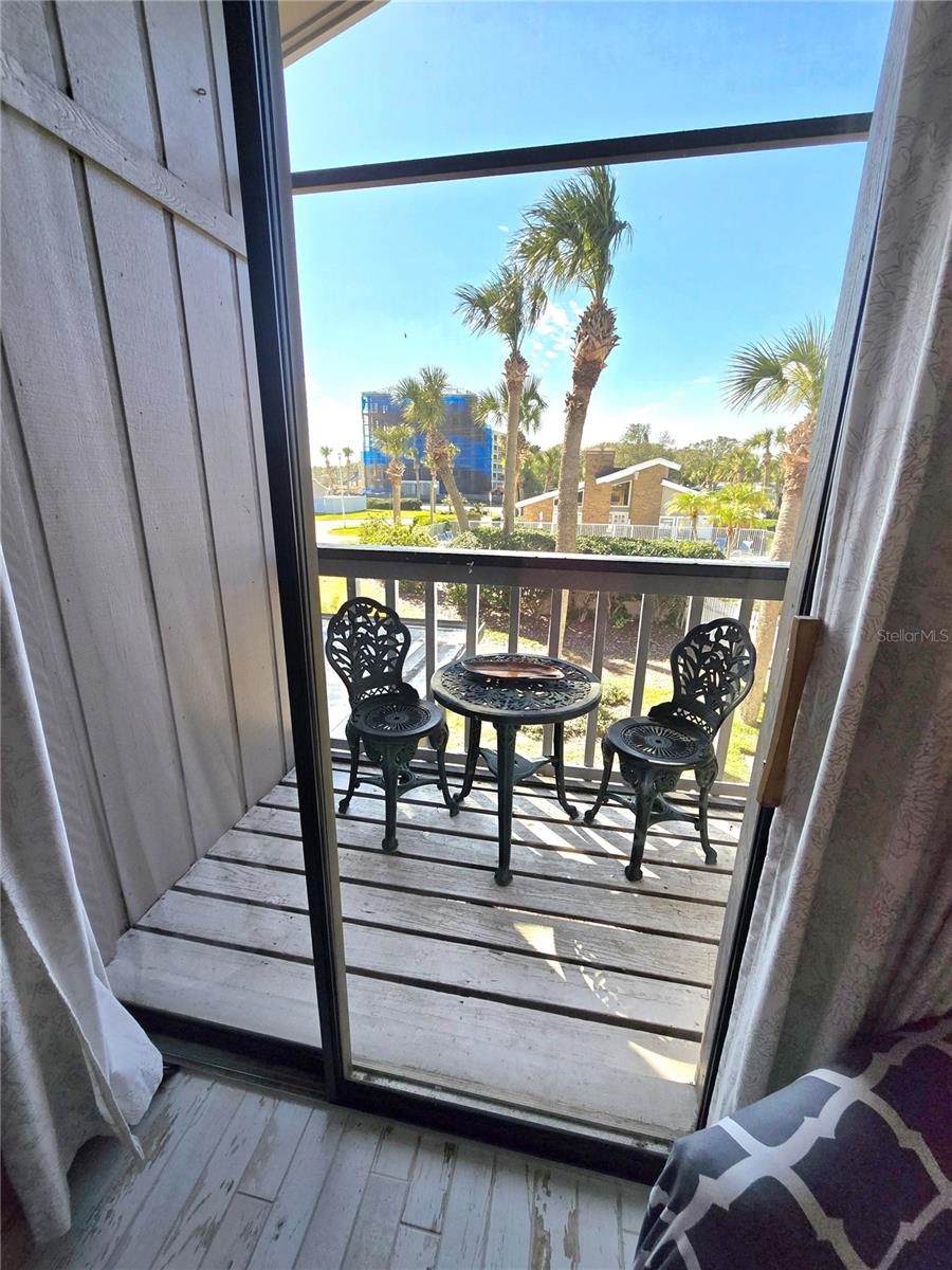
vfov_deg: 106.2
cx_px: 476
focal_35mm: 13
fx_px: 477
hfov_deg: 89.9
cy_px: 635
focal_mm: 2.2
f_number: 2.2
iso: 50
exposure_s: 1/270
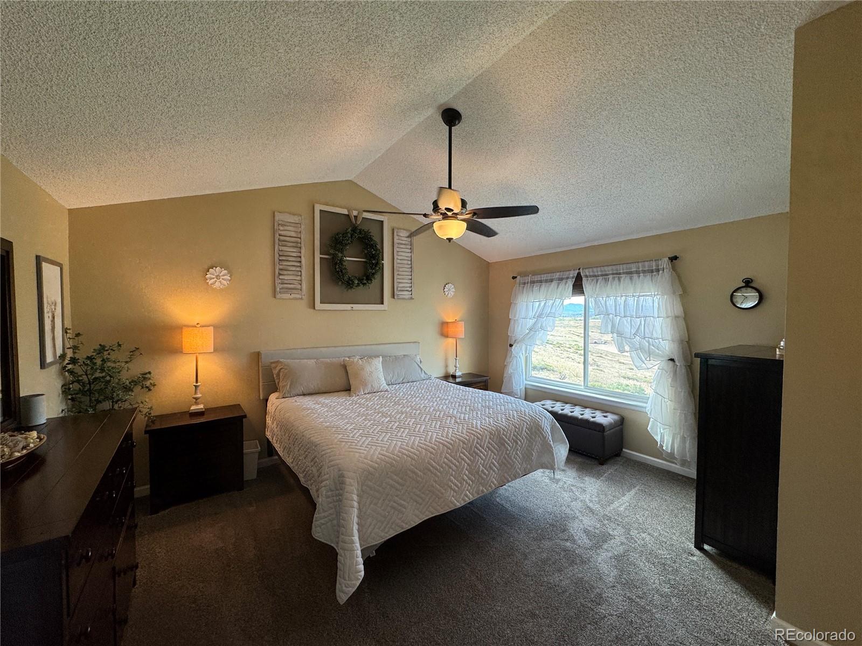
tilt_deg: -2.5
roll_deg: +0.1
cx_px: 431
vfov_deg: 85.7
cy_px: 323
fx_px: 349
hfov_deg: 102.1
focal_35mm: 14
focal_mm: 2.22
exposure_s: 1/120
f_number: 2.2
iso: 125
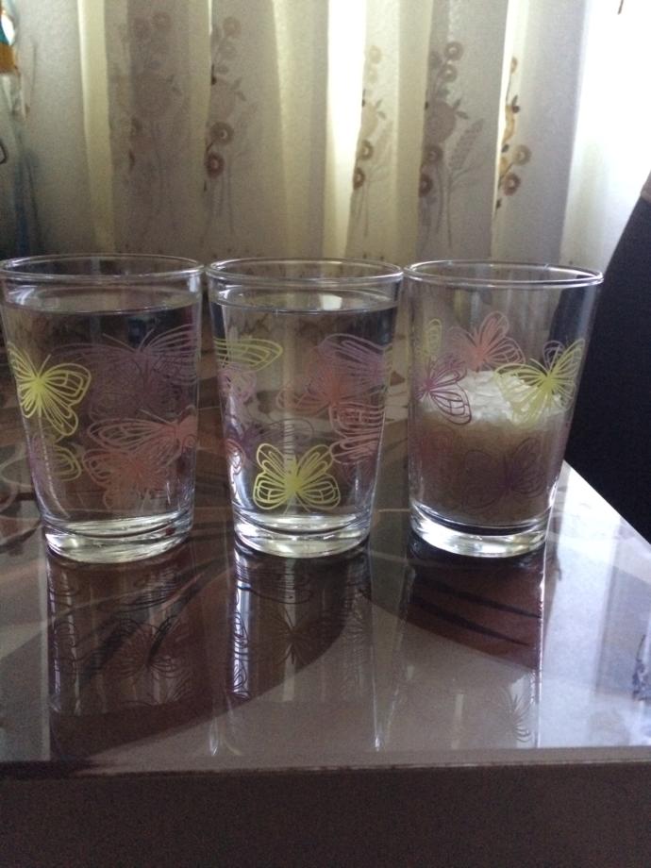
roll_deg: +0.1
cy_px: 434
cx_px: 326
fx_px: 727
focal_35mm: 29
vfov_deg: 61.7
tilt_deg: -20.5
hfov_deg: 48.2
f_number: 2.2
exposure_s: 1/17
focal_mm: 4.15
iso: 640
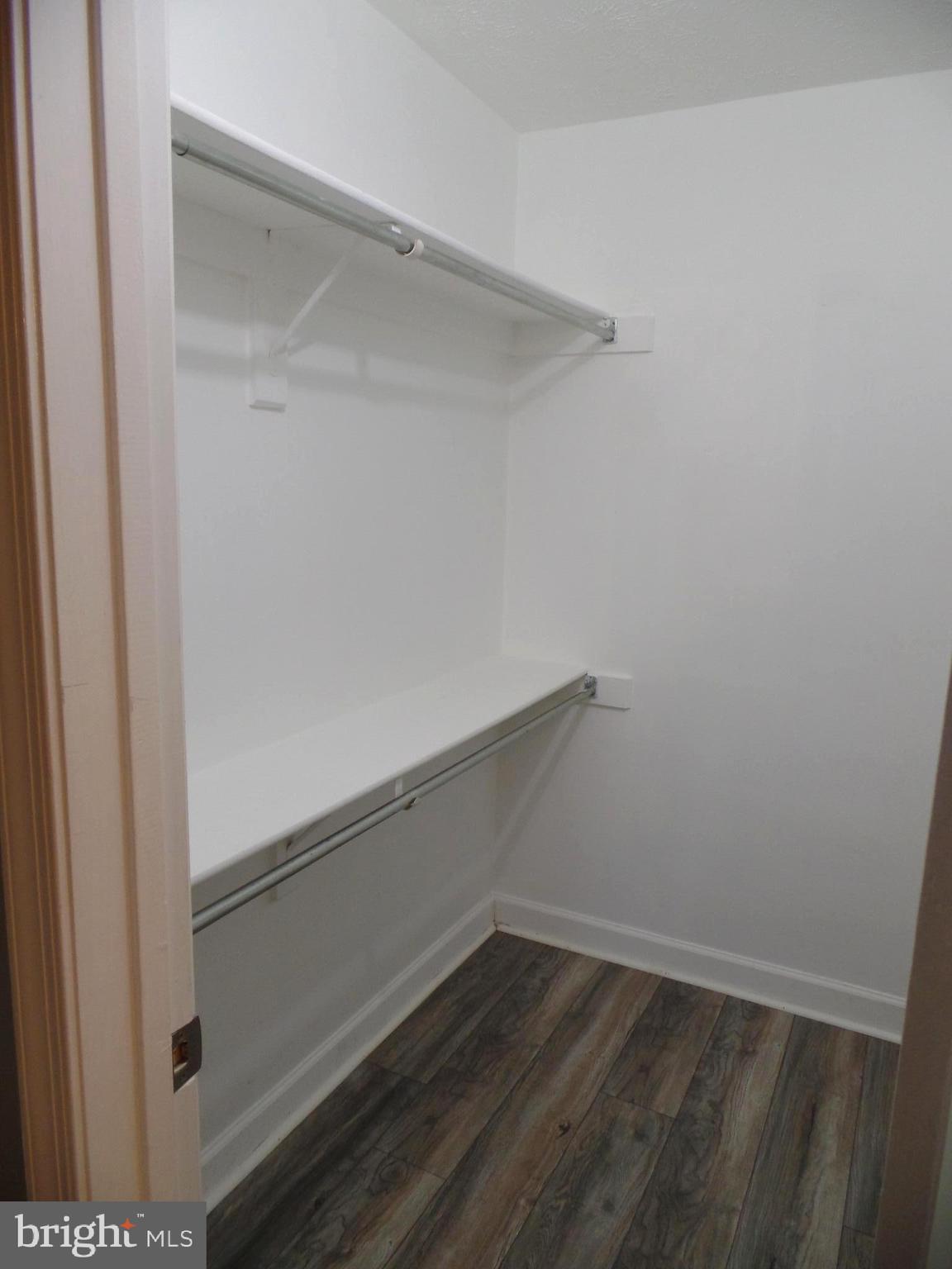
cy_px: 634
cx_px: 476
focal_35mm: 23
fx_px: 843
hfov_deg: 58.9
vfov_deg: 73.9
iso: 160
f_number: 2.8
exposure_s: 1/30
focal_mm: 4.1
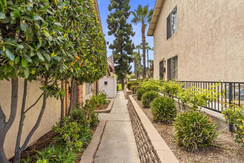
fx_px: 142
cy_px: 82
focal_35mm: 21
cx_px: 122
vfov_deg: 59.6
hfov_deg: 81.2
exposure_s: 1/800
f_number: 8
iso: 500
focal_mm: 21
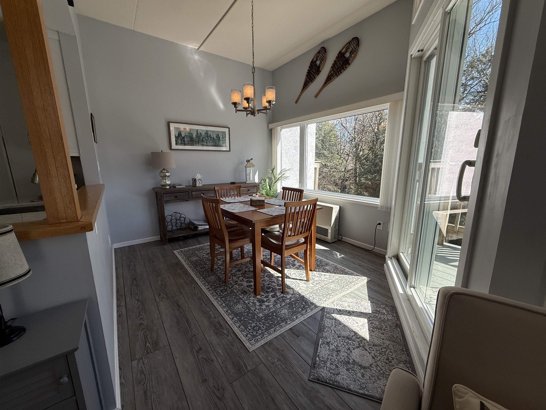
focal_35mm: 14
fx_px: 221
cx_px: 273
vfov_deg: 85.7
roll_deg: +0.2
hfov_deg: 102.1
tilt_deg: -10.9
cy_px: 205
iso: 64
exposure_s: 1/442
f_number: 2.2
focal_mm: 2.22
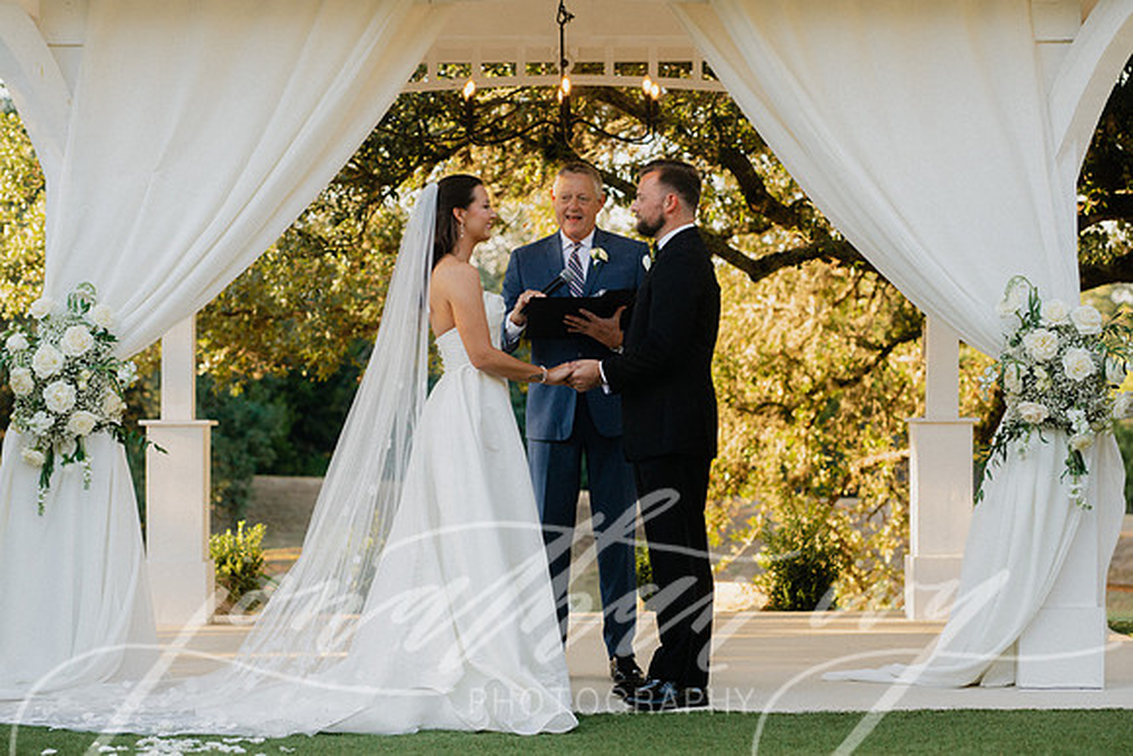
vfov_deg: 12.5
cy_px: 323
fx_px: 3441
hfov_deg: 18.7
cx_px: 584
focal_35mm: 109
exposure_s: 1/500
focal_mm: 95
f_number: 4
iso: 400
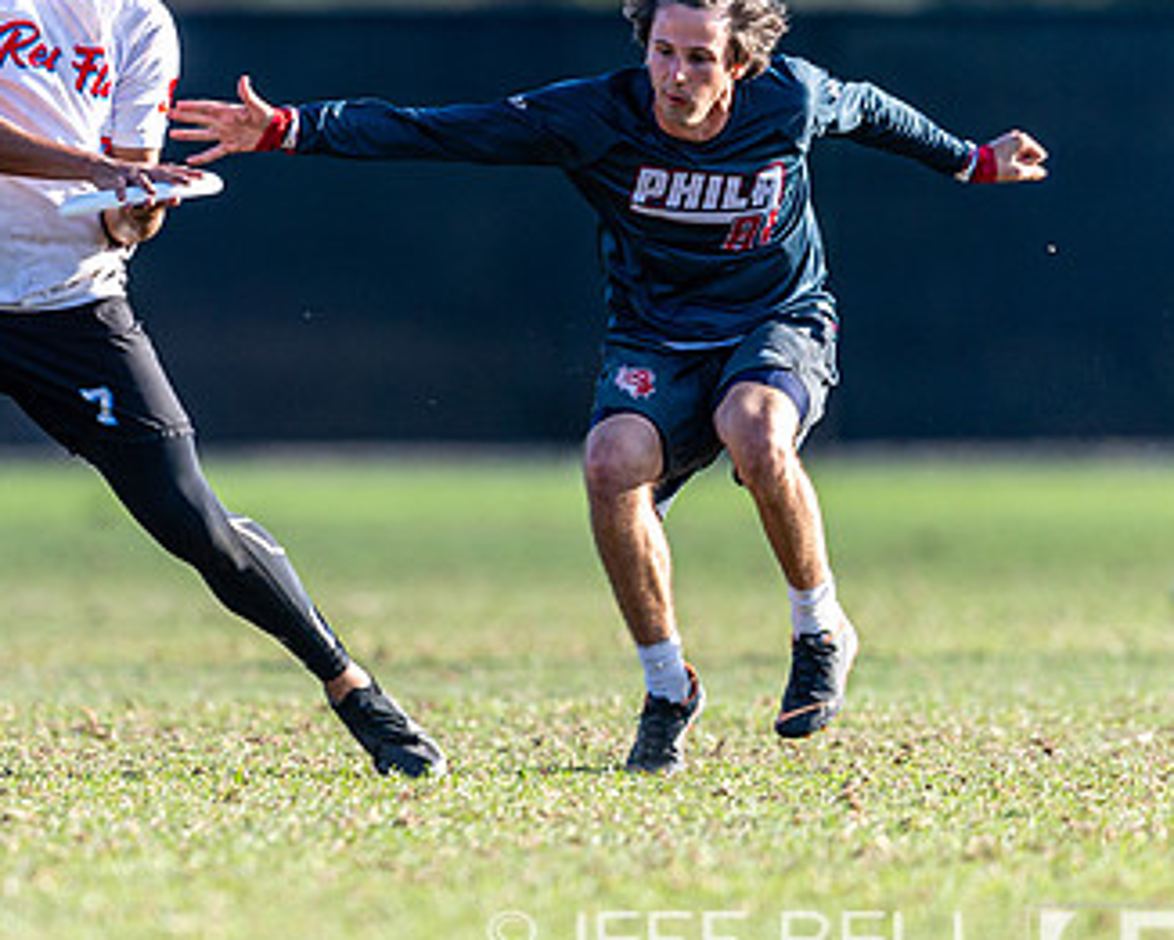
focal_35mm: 1038
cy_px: 493
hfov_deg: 1.9
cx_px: 395
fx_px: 36077
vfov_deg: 1.5
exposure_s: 1/2000
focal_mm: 400
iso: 200
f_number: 2.8
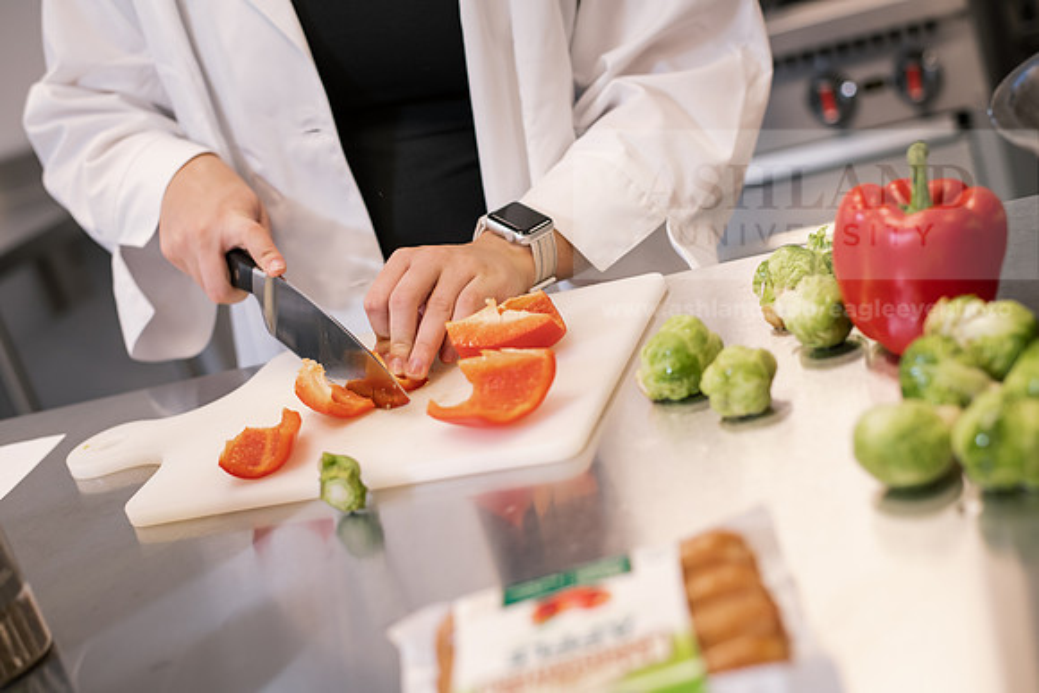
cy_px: 346
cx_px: 520
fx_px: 1443
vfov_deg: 27.0
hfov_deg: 39.6
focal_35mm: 50
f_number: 3.2
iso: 640
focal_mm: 50
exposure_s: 1/200
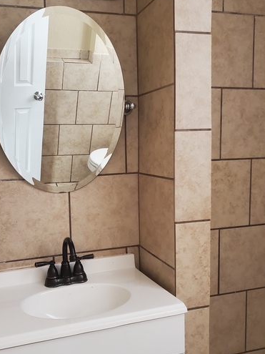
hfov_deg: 40.4
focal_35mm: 35
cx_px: 99
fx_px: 357
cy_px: 183
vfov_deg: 52.6
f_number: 1.5
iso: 400
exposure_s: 1/50
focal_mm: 4.3
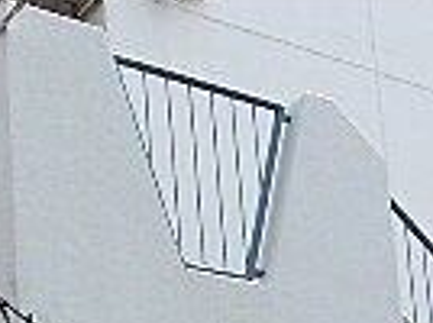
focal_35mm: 110
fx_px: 1373
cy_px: 501
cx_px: 229
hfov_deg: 17.9
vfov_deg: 12.7
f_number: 5.6
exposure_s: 1/160
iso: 64
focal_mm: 3.8
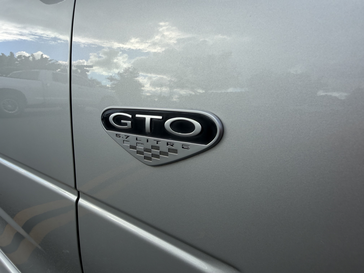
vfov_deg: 56.8
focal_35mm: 24
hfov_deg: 71.6
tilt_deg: -7.0
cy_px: 136
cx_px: 182
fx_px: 252
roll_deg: -1.9
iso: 40
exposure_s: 1/507
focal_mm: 2.22
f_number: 2.2
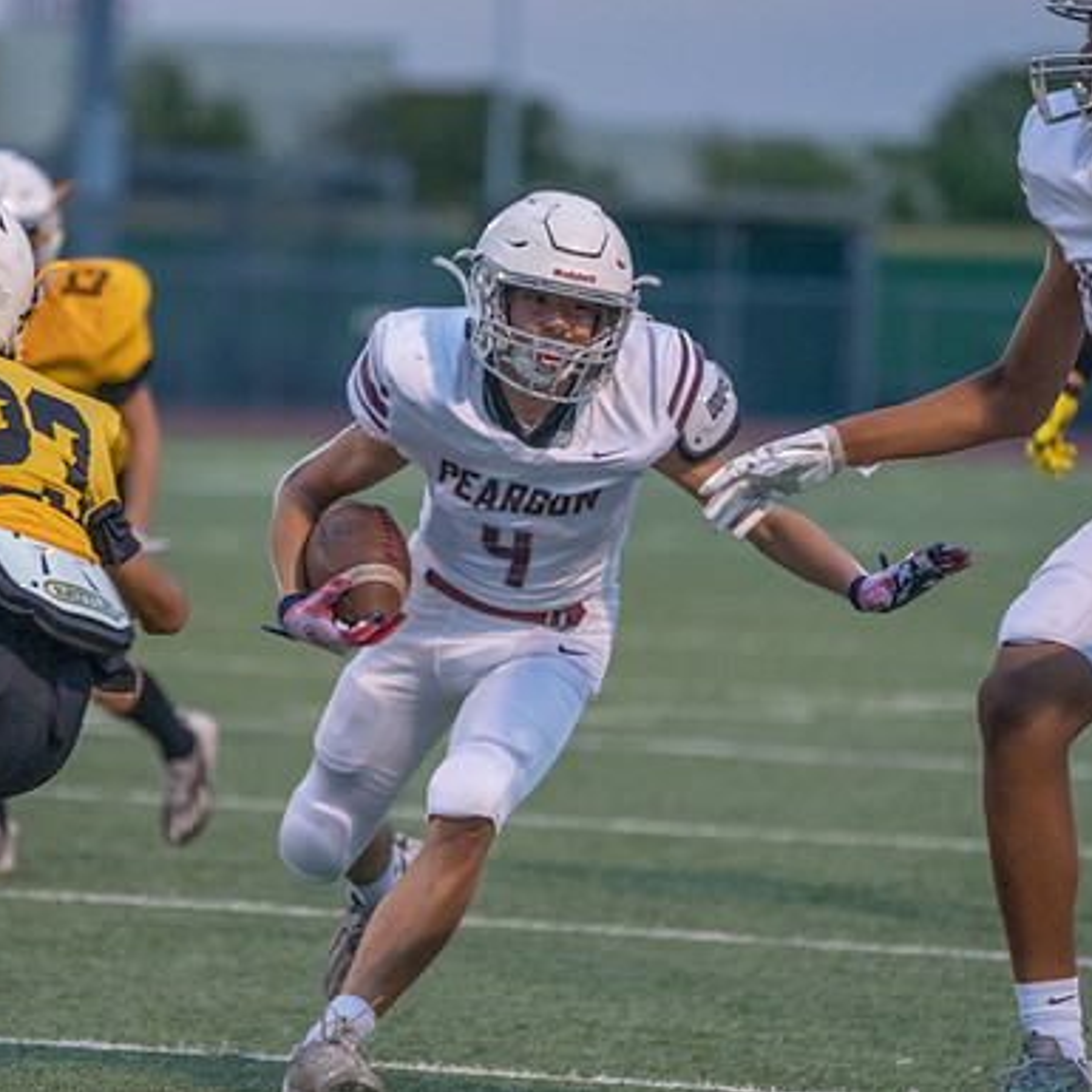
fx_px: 14811
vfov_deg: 4.2
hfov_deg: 4.2
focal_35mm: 415
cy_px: 546
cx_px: 425
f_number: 5.6
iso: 8000
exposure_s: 1/1000
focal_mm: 324
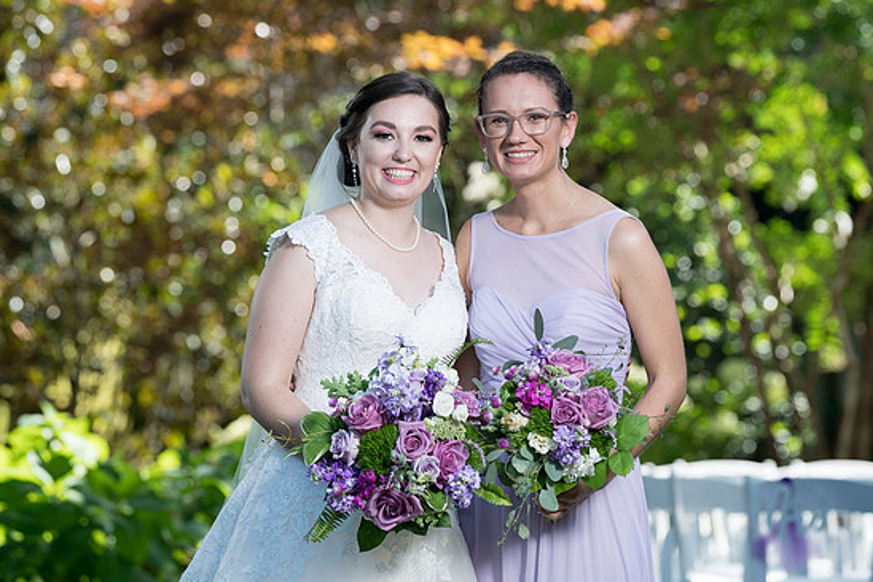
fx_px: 6327
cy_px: 229
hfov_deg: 7.9
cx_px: 470
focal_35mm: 261
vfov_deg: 5.3
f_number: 5.6
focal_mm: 200
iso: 160
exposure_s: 1/200
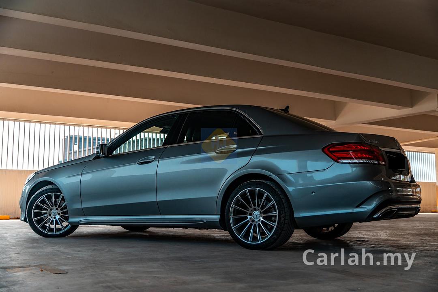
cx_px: 219
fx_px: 496
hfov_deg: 47.6
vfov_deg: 32.8
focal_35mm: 41
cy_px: 146
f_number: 2.8
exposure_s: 1/250
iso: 250
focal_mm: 27
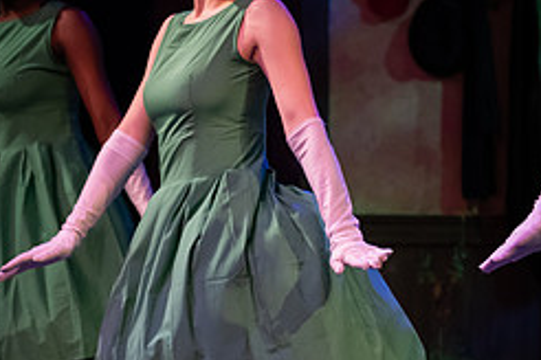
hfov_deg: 10.9
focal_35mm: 188
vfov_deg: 7.3
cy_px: 195
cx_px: 220
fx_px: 2825
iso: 1400
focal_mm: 70
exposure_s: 1/200
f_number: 2.8
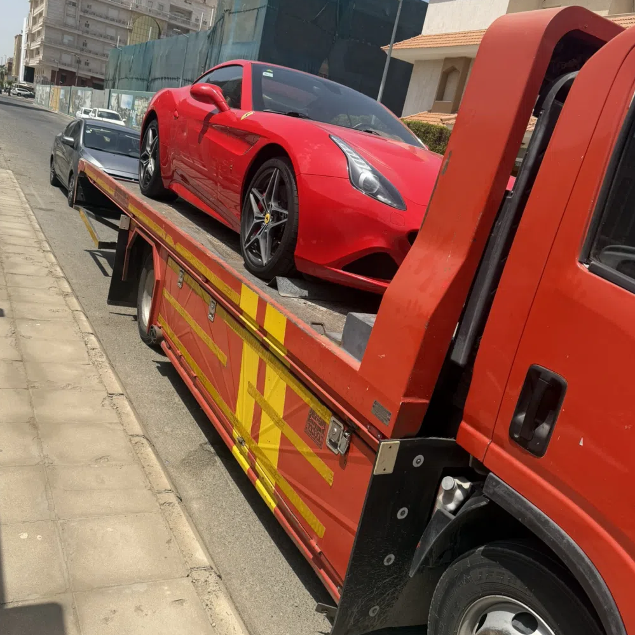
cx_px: 313
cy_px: 320
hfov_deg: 55.6
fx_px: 602
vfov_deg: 55.6
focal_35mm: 29
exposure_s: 1/4405
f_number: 1.78
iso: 80
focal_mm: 6.76
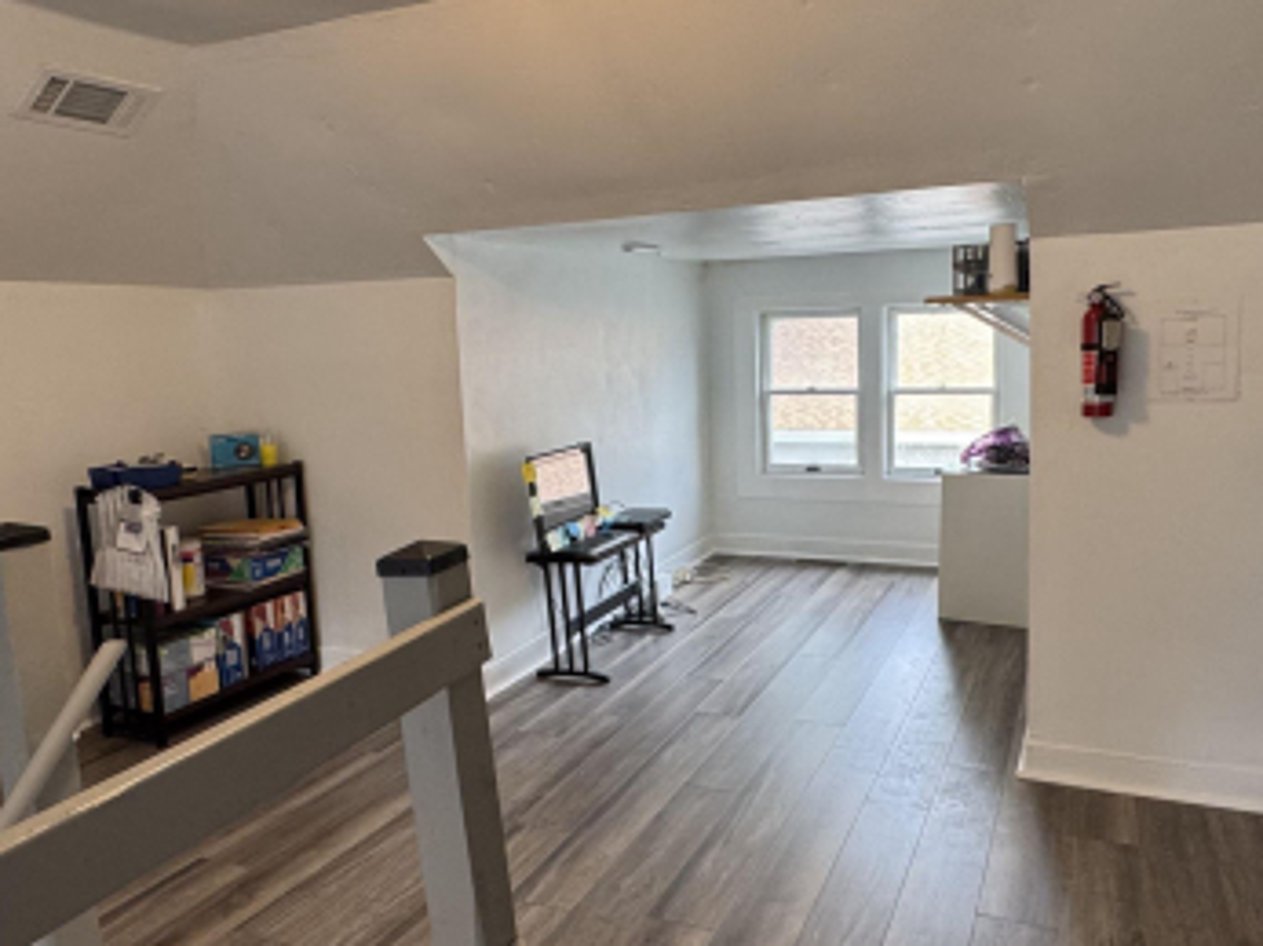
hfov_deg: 65.2
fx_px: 984
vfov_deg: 51.3
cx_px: 688
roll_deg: +1.7
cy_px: 475
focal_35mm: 27
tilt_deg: -8.5
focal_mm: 2.22
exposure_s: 1/120
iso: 200
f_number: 2.2
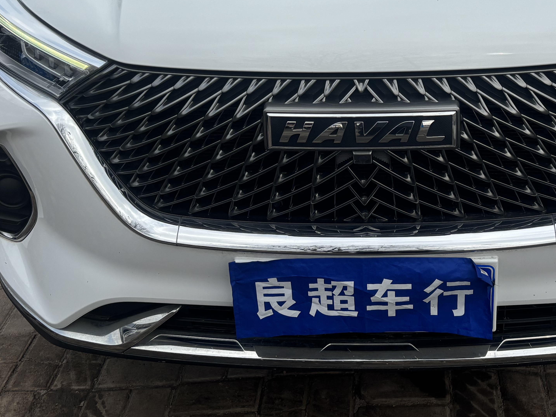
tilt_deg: -18.6
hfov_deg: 36.4
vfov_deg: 26.8
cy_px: 19
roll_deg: +4.8
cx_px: 375
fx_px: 835
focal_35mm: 52
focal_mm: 5.96
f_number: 1.6
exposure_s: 1/3413
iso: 50
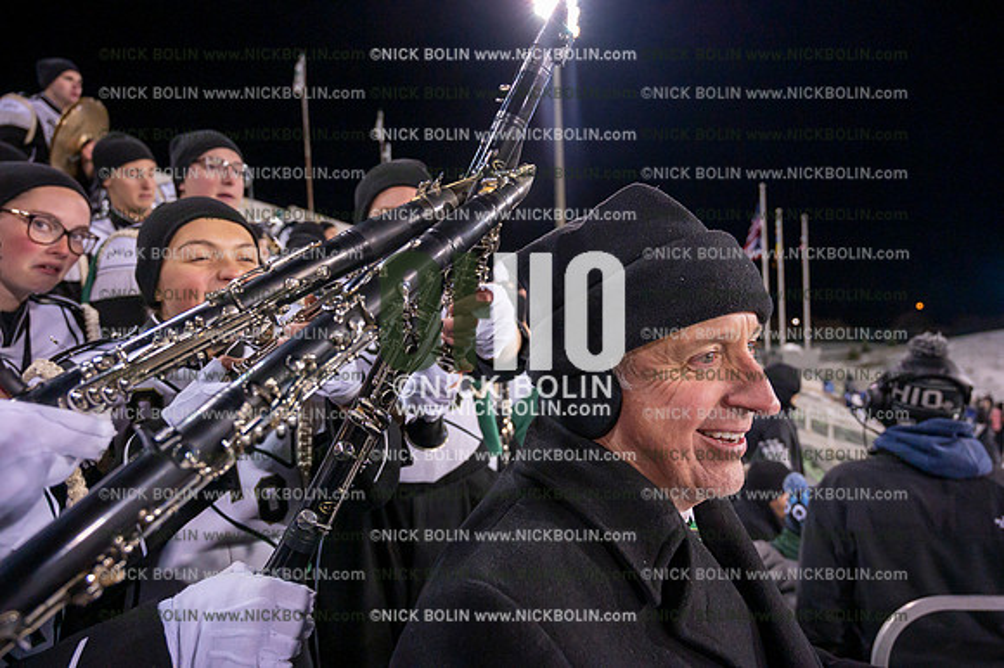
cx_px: 502
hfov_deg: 73.8
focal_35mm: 24
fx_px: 669
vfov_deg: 53.1
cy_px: 334
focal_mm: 24
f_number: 4.5
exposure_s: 1/640
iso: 5000
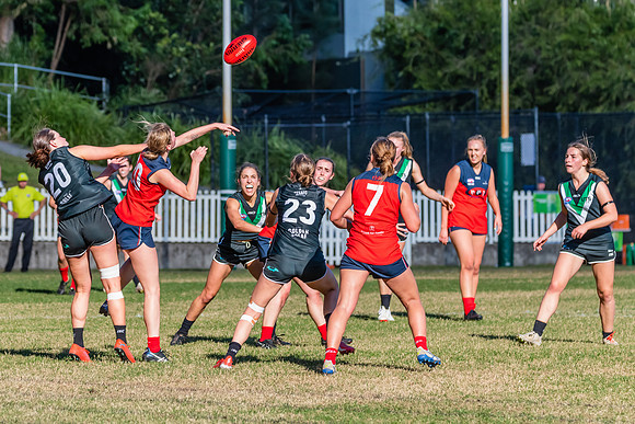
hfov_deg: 6.5
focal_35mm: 319
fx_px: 5620
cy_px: 175
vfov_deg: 4.3
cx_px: 259
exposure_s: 1/1600
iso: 800
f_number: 7.1
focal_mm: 220
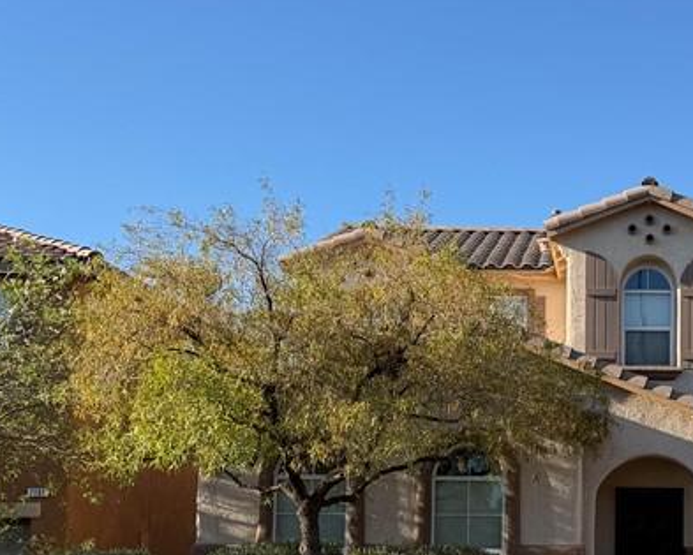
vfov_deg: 24.5
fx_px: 1252
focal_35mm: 61
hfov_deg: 29.3
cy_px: 458
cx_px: 656
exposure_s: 1/2370
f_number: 1.78
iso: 80
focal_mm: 6.76
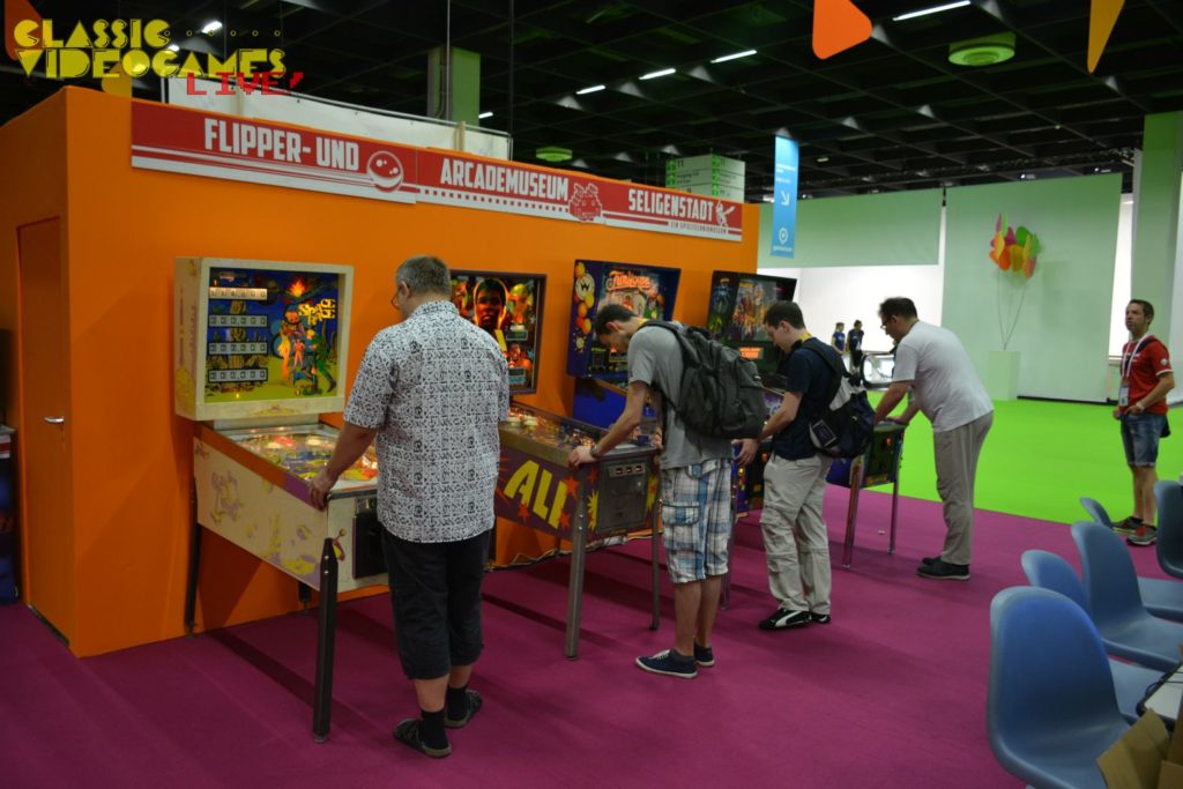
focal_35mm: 27
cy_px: 394
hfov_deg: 67.4
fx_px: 887
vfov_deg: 47.9
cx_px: 592
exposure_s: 1/40
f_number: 3.5
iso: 800
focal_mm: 18
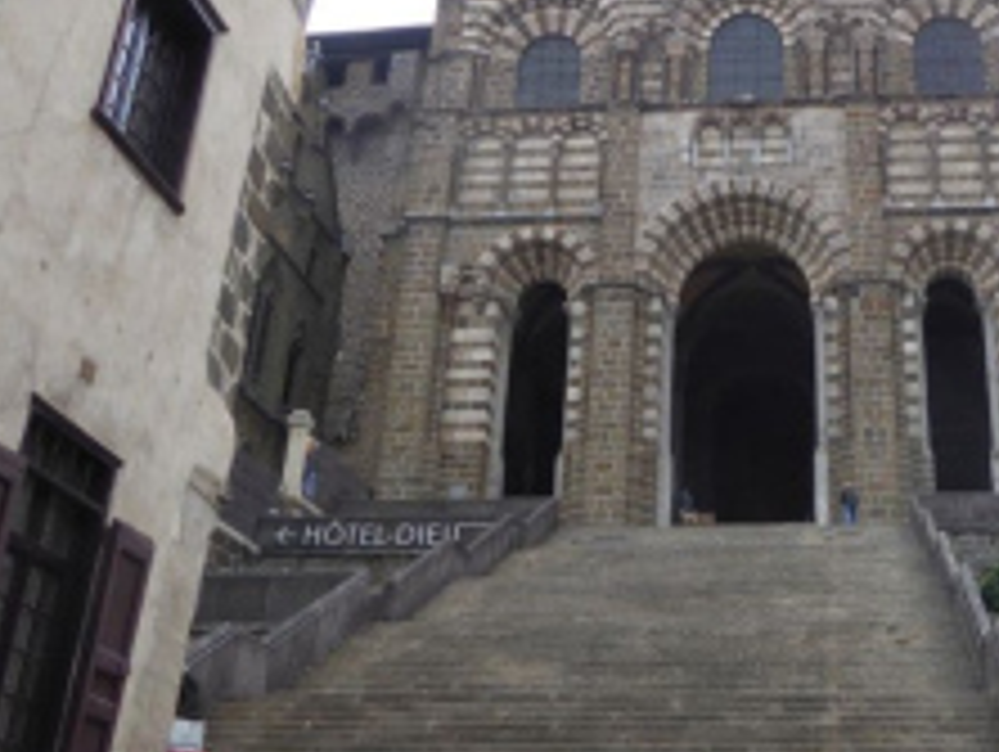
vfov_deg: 30.2
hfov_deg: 38.9
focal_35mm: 48
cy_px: 270
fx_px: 1387
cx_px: 704
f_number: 3.3
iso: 100
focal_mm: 4.3
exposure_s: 1/125
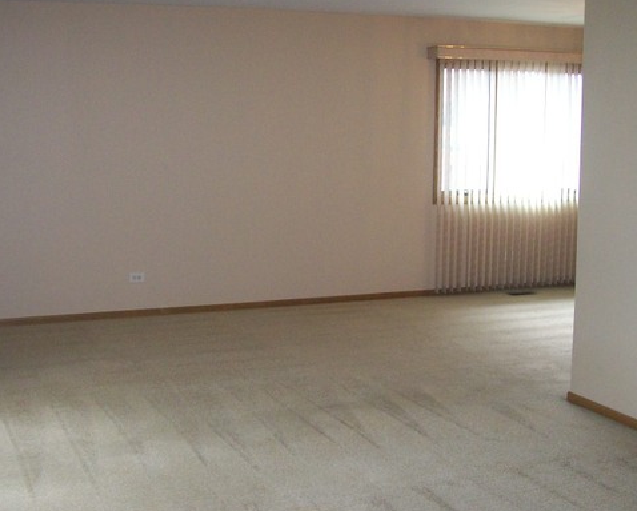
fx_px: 887
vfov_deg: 32.0
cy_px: 304
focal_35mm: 47
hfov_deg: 39.4
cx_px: 275
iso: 140
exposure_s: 1/64
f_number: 2.7
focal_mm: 6
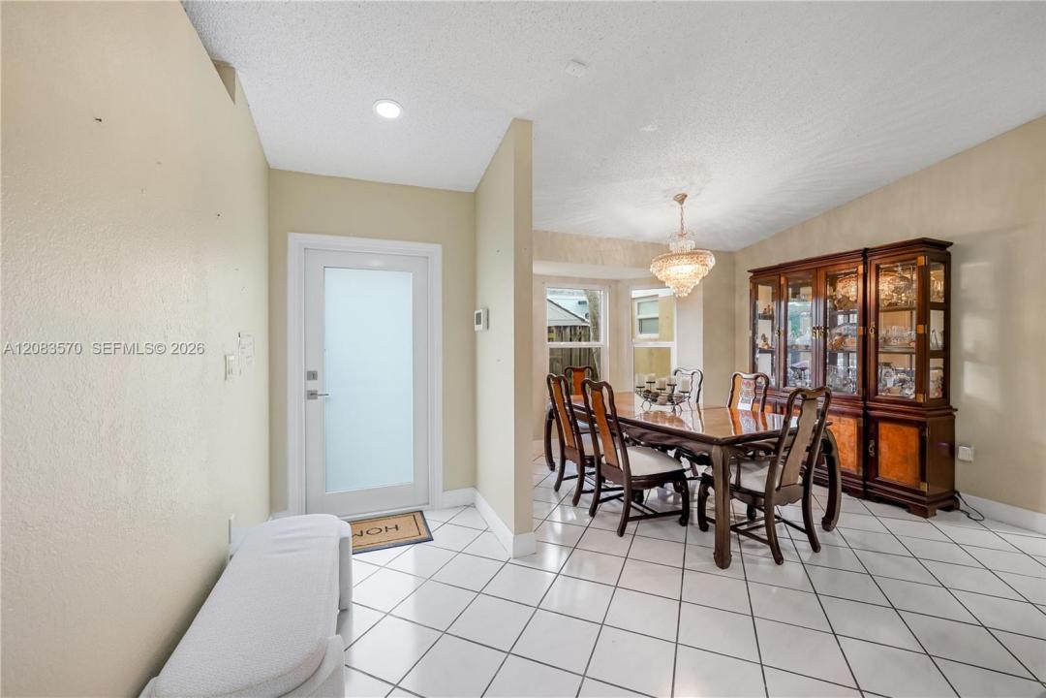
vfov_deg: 81.2
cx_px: 523
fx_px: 407
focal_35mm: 14
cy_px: 349
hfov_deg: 104.3
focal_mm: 14
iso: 200
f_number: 7.1
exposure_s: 1/20
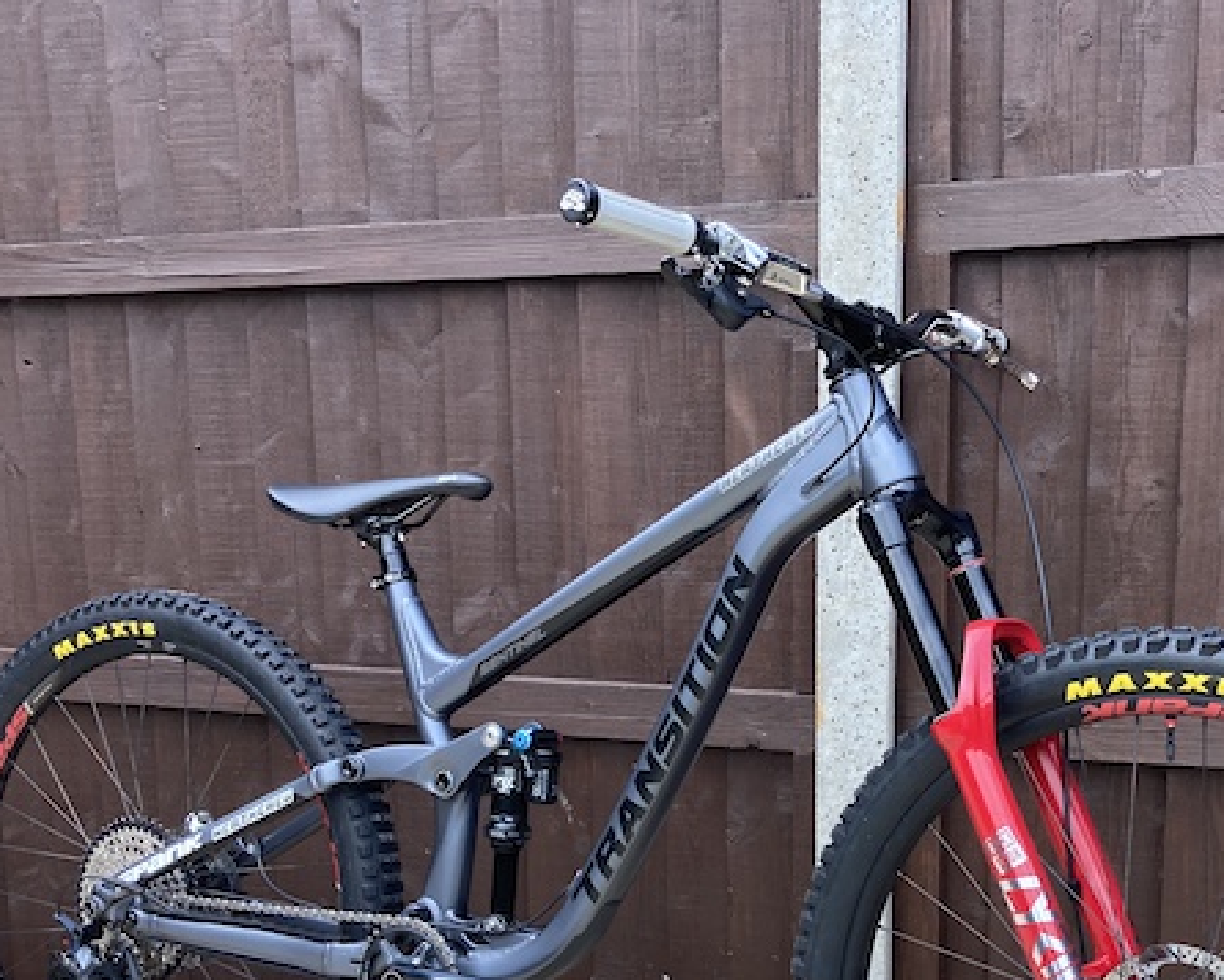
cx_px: 744
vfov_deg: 30.1
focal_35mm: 49
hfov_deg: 37.9
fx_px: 1775
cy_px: 796
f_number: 1.8
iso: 20
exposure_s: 1/355
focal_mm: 3.99
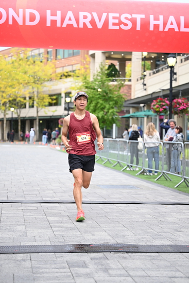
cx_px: 94
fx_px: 582
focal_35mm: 74
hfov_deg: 18.4
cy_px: 142
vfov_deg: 27.3
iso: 1250
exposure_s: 1/1600
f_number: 2.8
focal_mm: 74
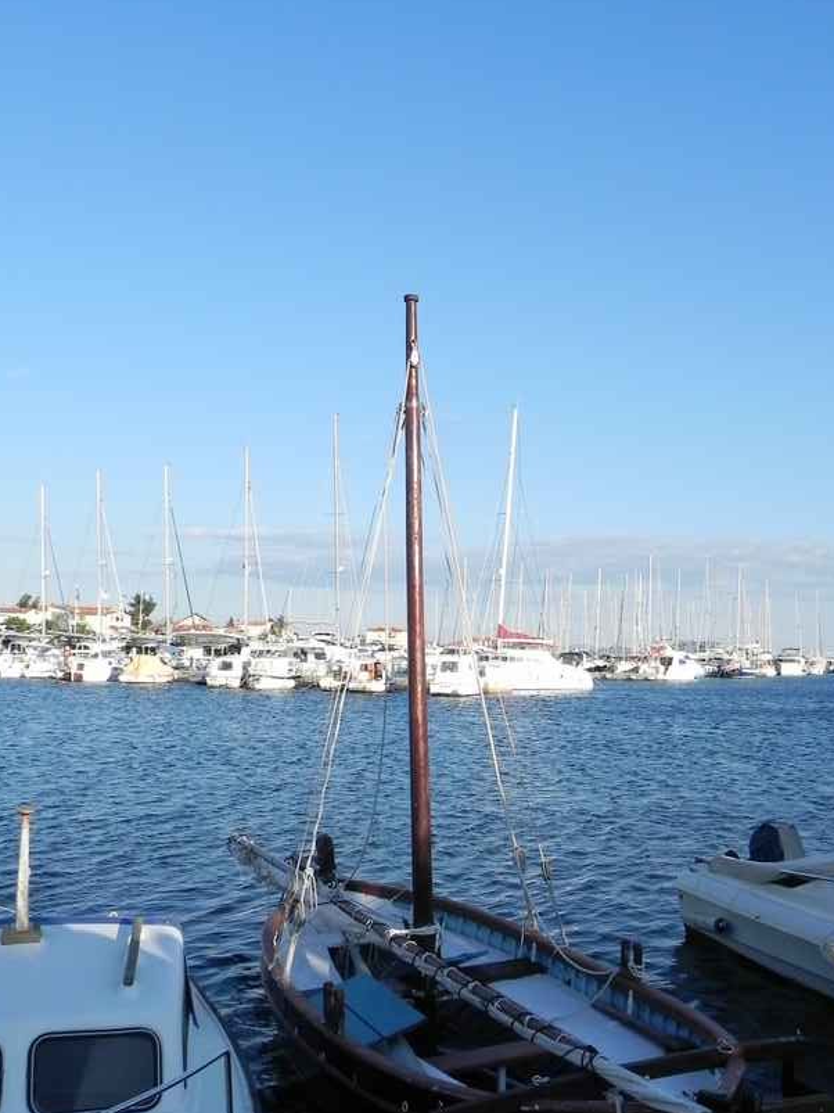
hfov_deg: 38.4
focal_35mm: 37
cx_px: 517
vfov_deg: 49.9
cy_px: 657
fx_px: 1189
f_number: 6.3
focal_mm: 5.2
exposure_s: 1/357
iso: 160
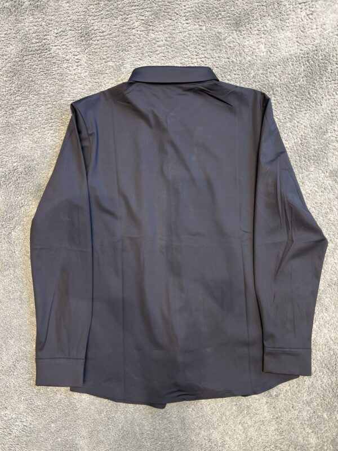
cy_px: 226
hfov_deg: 53.1
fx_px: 338
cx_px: 169
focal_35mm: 26
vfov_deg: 67.3
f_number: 1.5
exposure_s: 1/100
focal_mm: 5.7
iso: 100
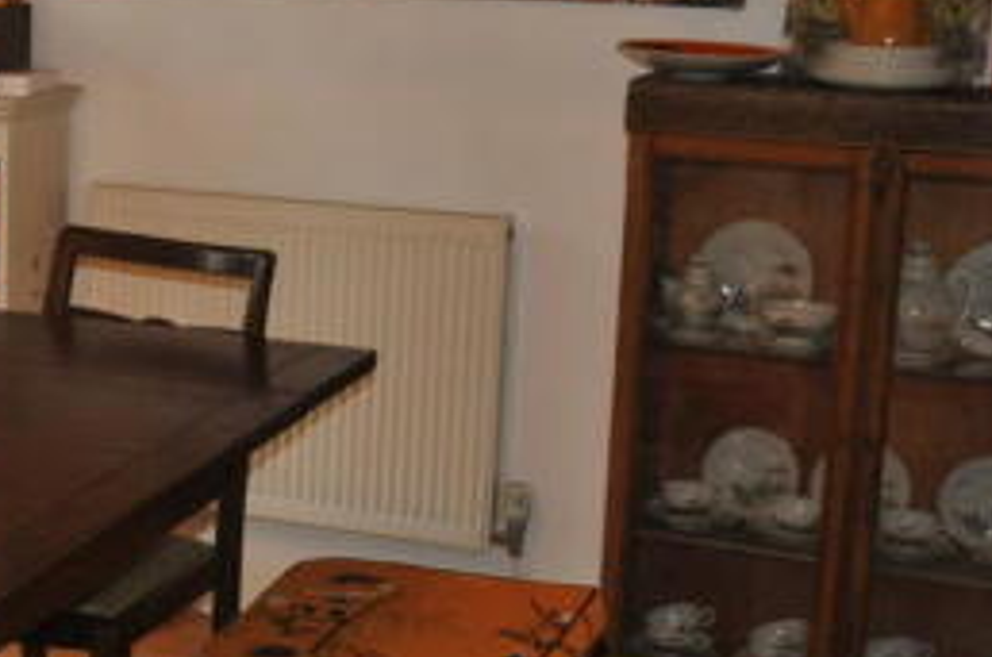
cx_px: -146
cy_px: 323
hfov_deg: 22.6
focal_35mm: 84
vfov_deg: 16.2
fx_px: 2310
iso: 800
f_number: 3.8
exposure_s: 1/60
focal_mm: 22
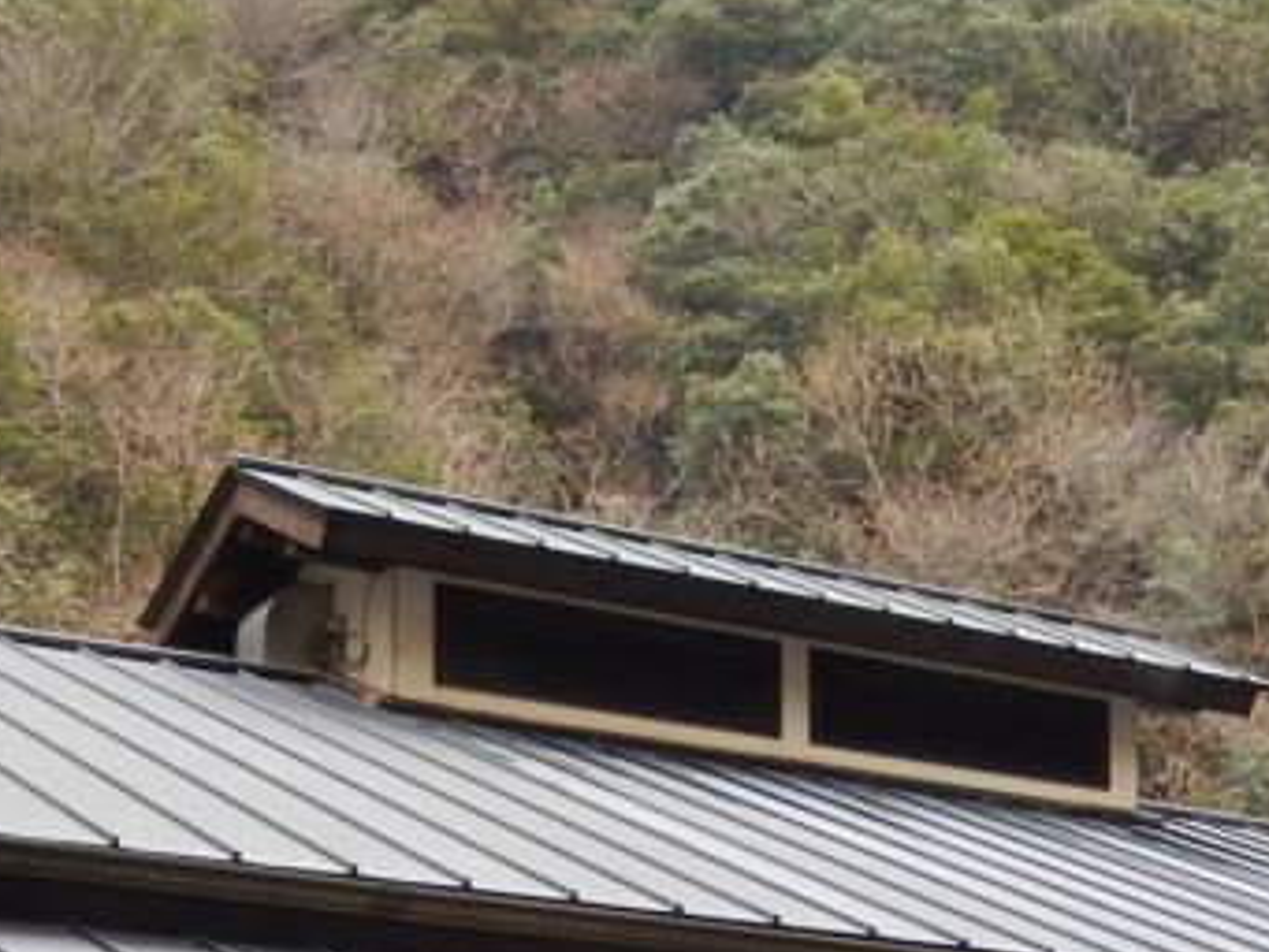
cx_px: 715
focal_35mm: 84
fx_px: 3080
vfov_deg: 16.6
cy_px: 1238
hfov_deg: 23.3
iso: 180
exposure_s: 1/30
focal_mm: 5.1
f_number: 3.6
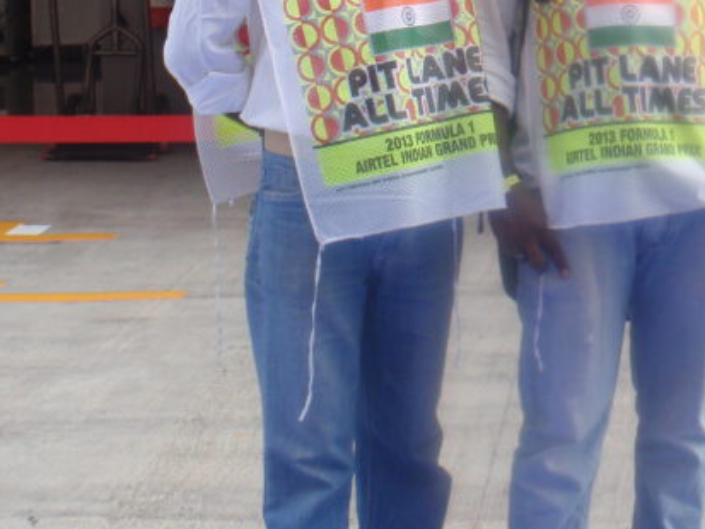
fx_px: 2424
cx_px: 761
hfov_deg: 16.1
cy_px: 27
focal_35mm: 119
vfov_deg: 12.3
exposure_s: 1/125
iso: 64
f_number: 4.2
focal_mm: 8.69
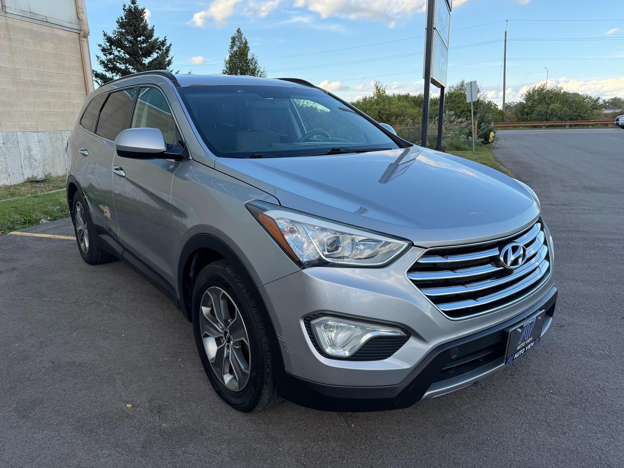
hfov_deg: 71.6
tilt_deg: -13.9
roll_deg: +1.2
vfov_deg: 56.8
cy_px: 234
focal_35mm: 24
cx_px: 312
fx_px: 433
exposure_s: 1/868
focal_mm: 6.76
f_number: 1.78
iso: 100
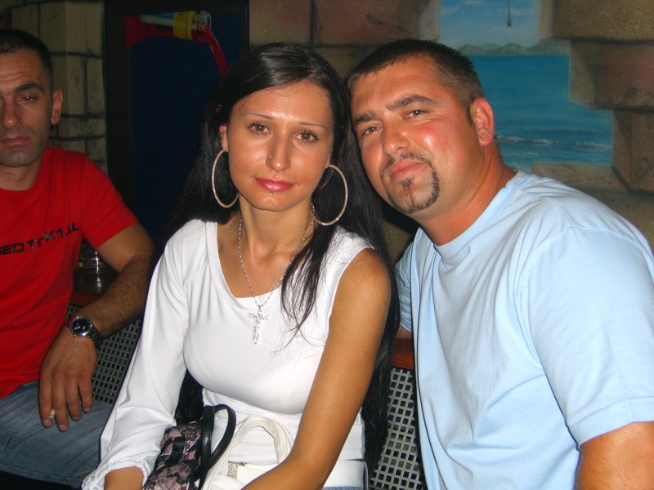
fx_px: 869
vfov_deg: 31.5
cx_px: 327
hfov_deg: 41.2
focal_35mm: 46
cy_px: 245
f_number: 3.1
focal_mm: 9.5
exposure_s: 1/60
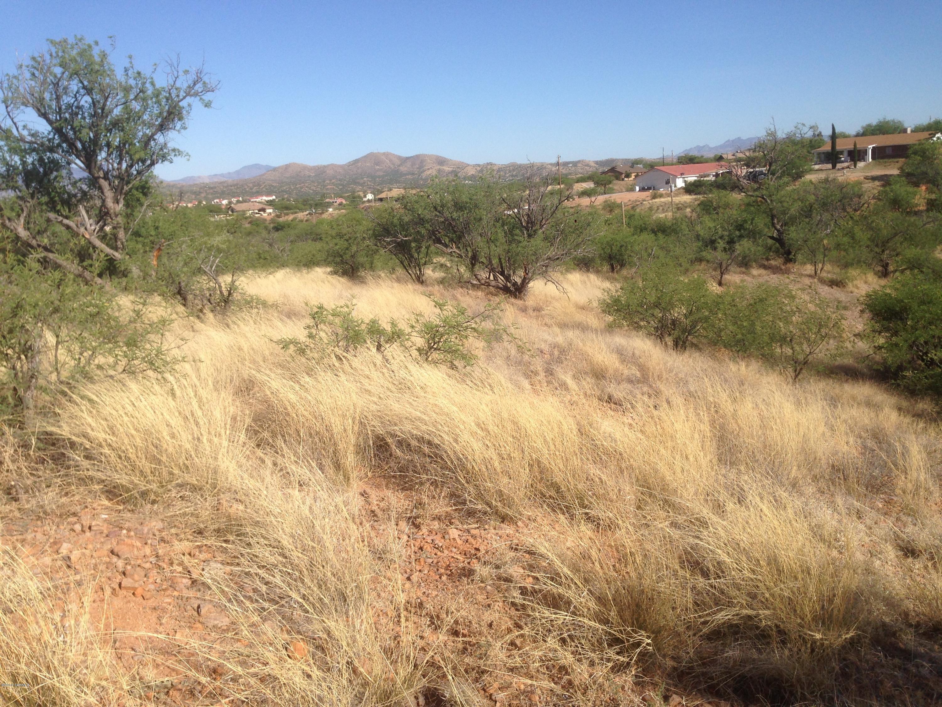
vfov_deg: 42.9
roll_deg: +4.7
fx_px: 898
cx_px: 471
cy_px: 354
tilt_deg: -11.9
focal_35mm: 33
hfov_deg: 55.4
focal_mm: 4.12
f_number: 2.4
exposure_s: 1/1808
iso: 50
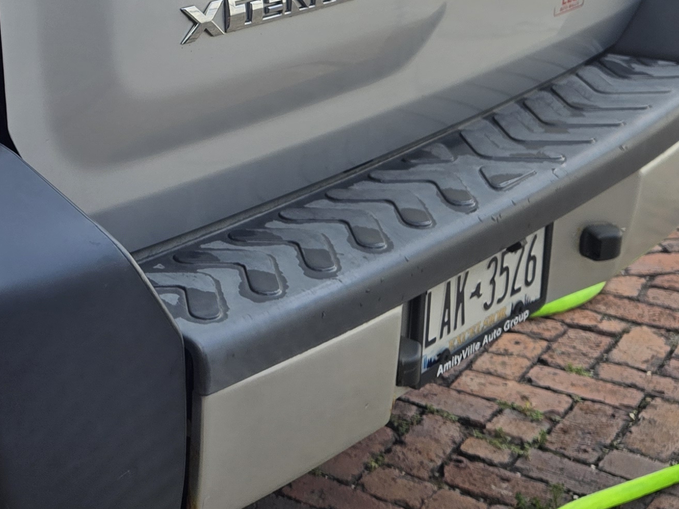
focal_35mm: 70
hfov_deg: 25.8
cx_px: -62
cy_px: -47
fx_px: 1373
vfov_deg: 20.1
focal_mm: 5.4
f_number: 1.8
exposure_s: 1/633
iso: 25
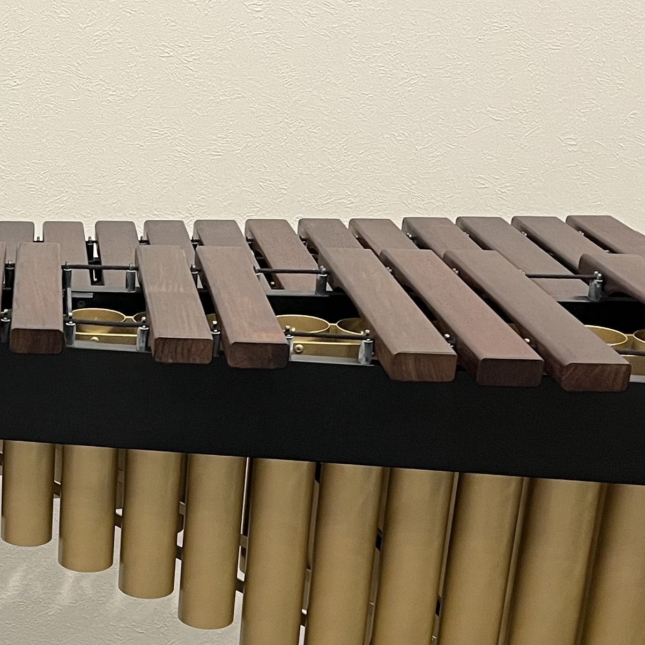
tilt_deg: -21.1
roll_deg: -0.8
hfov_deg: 21.6
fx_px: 1623
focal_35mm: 77
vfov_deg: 22.2
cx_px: -10
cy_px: 494
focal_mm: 5.1
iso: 200
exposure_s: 1/60
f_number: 1.6
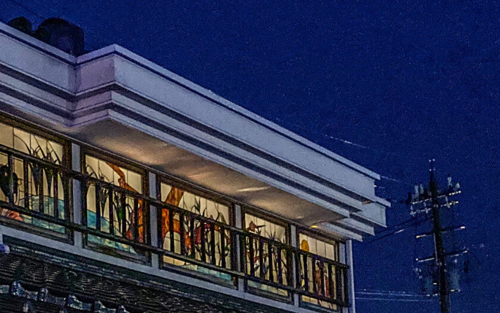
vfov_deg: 13.8
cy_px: 439
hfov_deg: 22.0
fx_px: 1227
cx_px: -23
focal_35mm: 90
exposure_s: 1/24
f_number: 1.8
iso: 640
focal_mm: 4
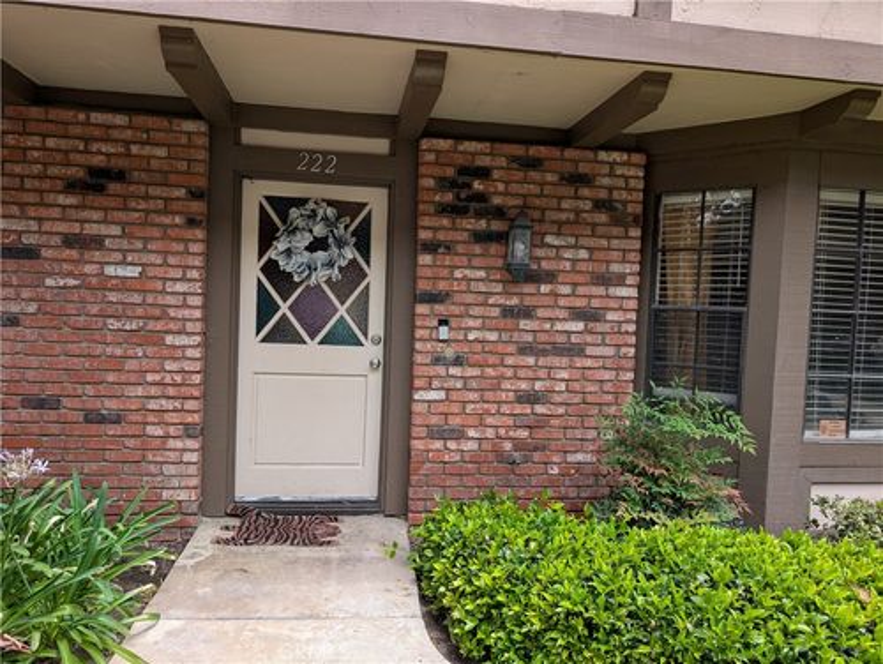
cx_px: 442
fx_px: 613
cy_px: 332
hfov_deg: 71.5
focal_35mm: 24
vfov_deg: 56.9
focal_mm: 6.9
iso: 18
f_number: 1.68
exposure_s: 1/287
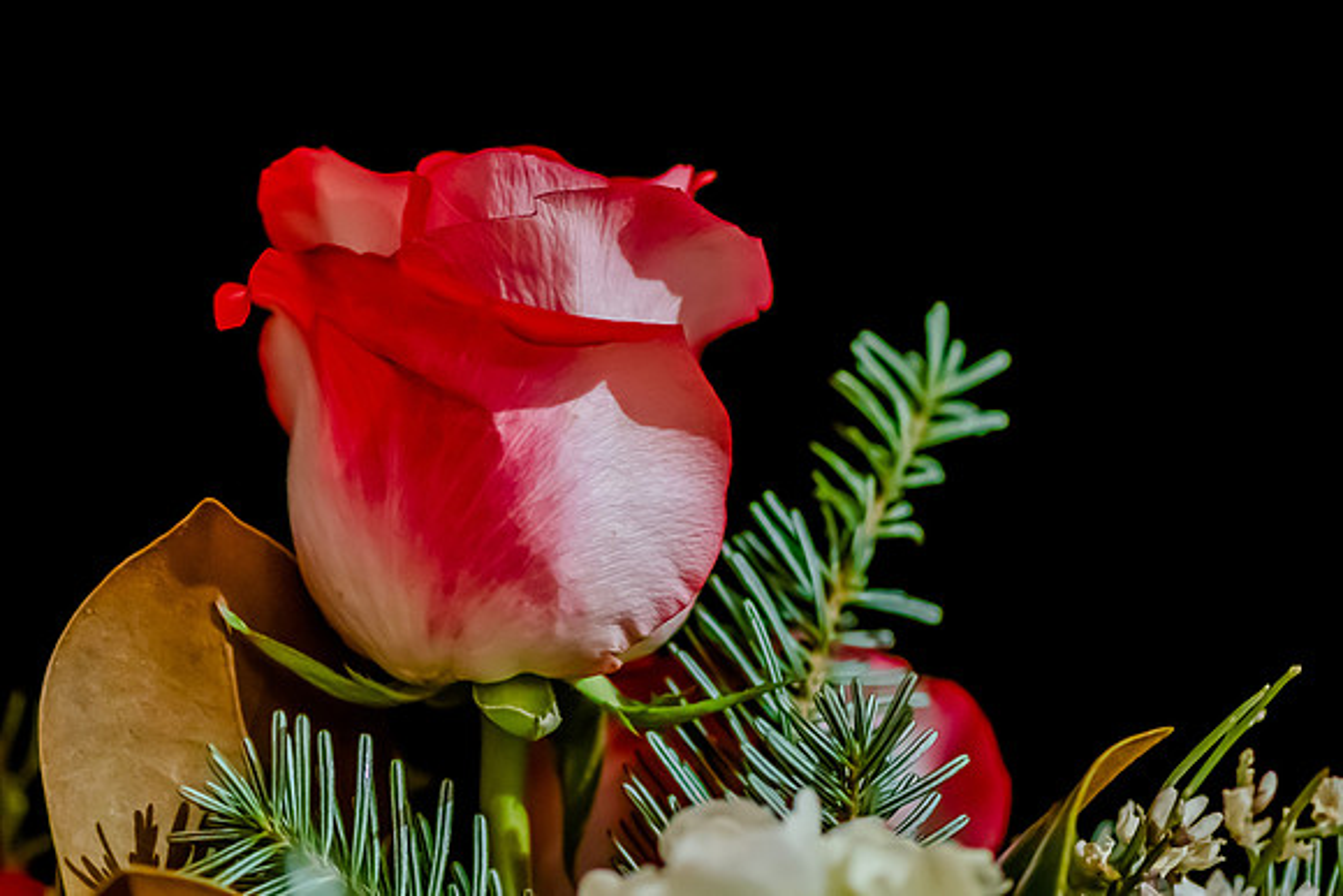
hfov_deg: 11.3
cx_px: 577
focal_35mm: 182
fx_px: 6802
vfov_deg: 7.5
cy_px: 393
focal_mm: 105
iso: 4000
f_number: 3.5
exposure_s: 1/125
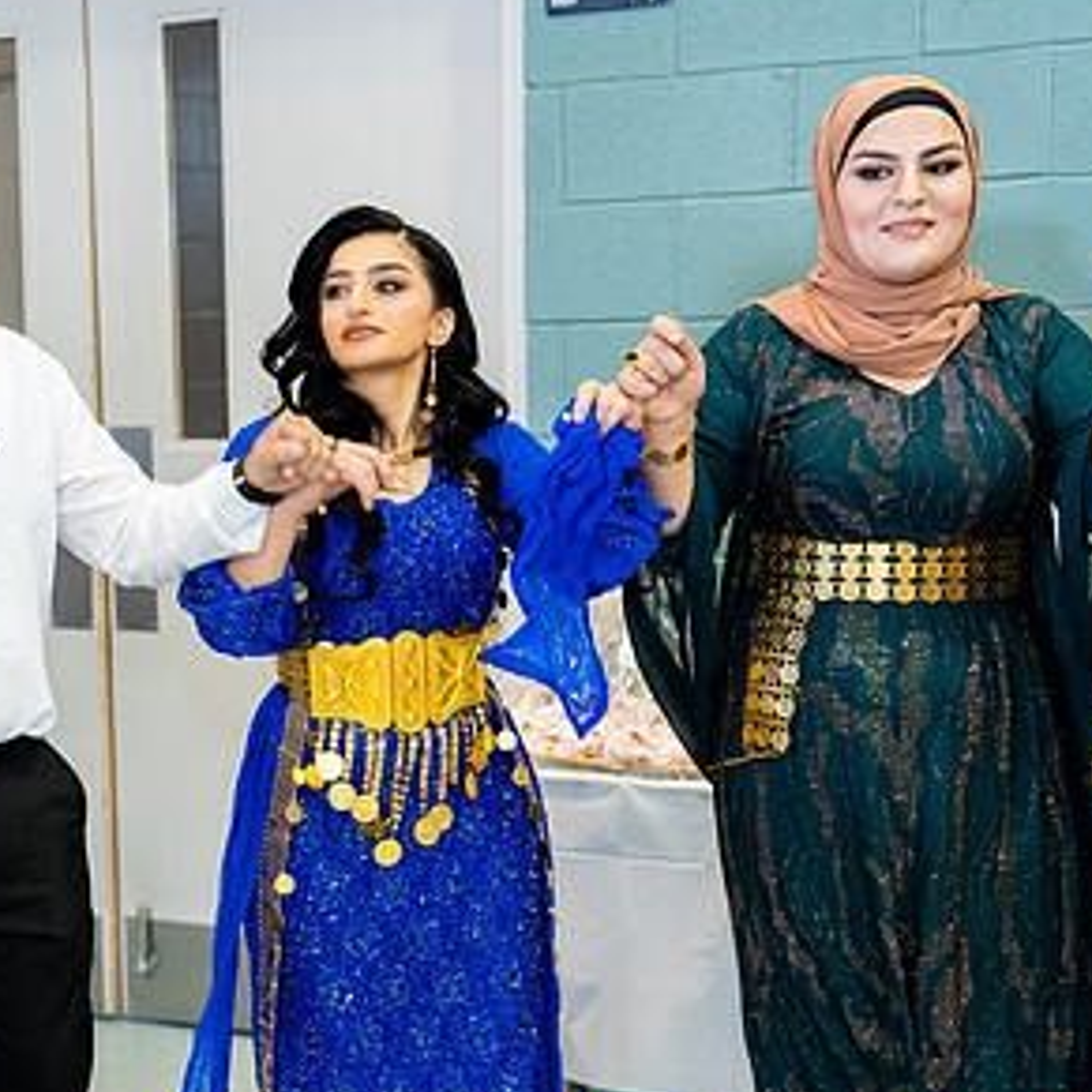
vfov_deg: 22.1
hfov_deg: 21.7
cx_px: 135
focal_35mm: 78
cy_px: 674
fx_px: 2784
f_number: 2.8
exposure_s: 1/160
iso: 800
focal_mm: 46
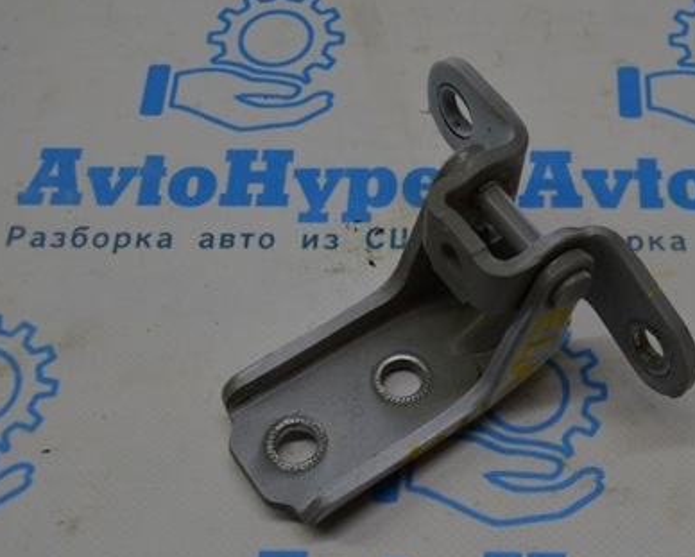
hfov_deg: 36.2
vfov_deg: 29.6
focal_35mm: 51
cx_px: 476
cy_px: 345
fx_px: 1050
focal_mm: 22
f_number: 5.6
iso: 140
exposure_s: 1/60
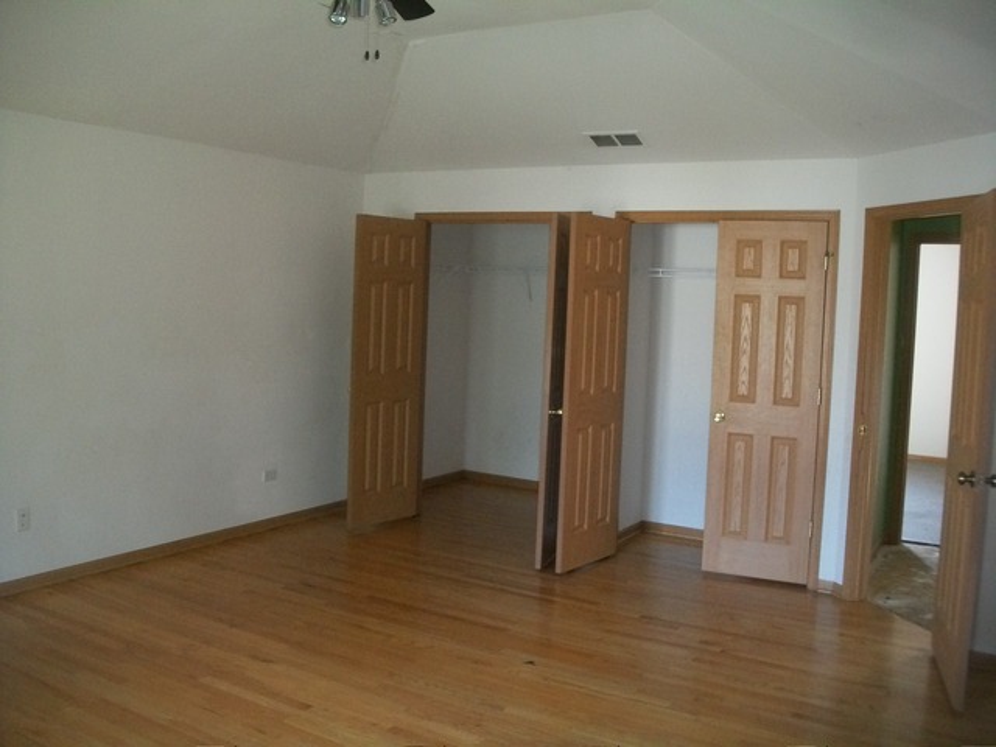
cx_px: 498
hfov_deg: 56.8
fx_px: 921
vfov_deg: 44.2
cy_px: 374
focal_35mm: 32
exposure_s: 1/30
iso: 240
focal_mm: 5.7
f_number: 2.9
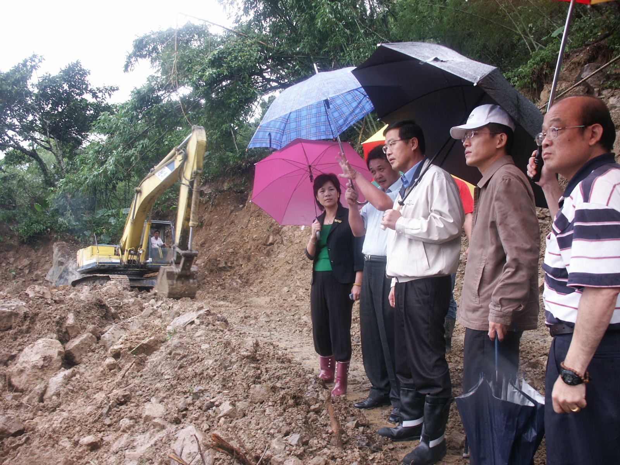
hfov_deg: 58.4
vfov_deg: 45.4
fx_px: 555
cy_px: 232
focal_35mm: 31
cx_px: 310
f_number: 2.8
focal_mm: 8.08
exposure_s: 1/60
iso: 100
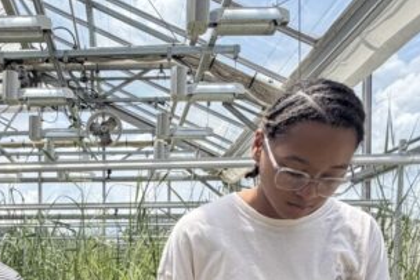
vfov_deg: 26.0
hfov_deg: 38.9
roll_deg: +0.1
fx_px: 572
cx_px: 88
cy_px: 284
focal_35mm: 49
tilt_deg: -0.8
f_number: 2.2
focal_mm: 2.22
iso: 32
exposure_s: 1/770
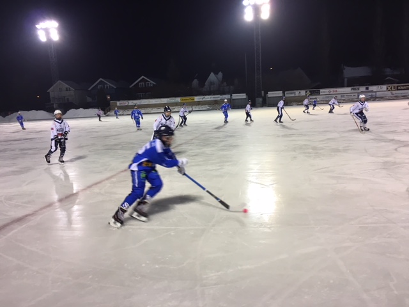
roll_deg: +1.5
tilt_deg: -5.9
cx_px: 204
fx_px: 343
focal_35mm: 29
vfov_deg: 48.2
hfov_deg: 61.7
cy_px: 154
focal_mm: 4.15
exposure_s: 1/33
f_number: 2.2
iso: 40
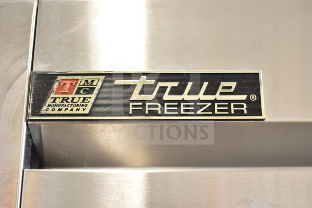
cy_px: 104
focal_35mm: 46
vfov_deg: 29.0
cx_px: 156
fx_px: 403
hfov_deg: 42.3
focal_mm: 31
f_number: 4.2
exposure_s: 1/50
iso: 900
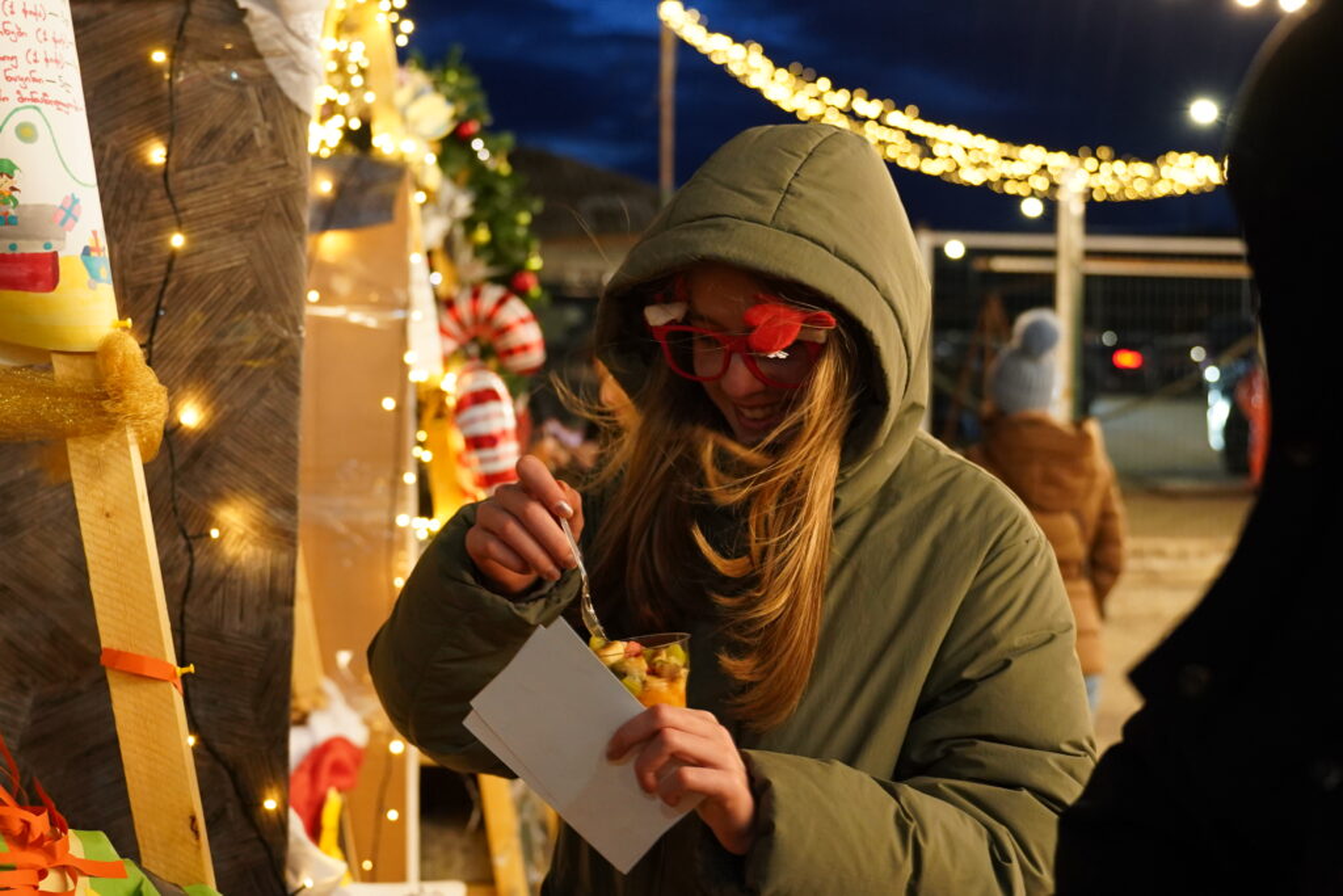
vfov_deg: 31.2
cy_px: 448
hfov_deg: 45.4
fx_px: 1604
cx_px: 672
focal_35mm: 43
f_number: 2.8
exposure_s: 1/100
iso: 2500
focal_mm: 29
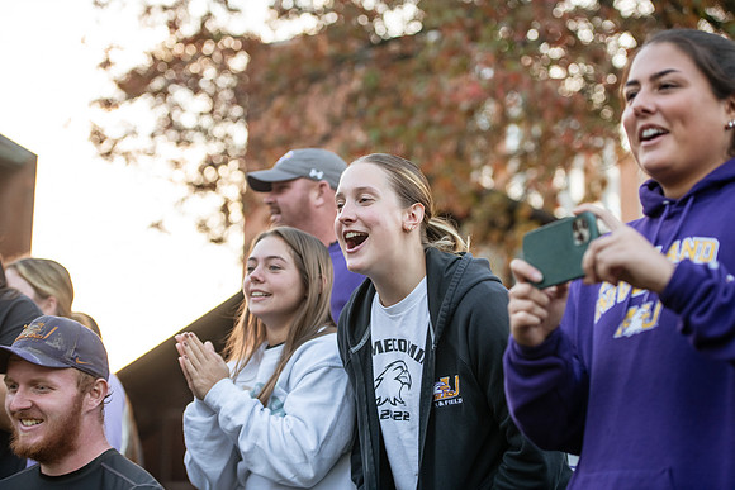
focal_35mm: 75
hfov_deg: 27.0
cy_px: 245
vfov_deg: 18.2
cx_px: 368
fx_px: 1532
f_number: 3.2
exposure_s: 1/400
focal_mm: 75
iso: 800
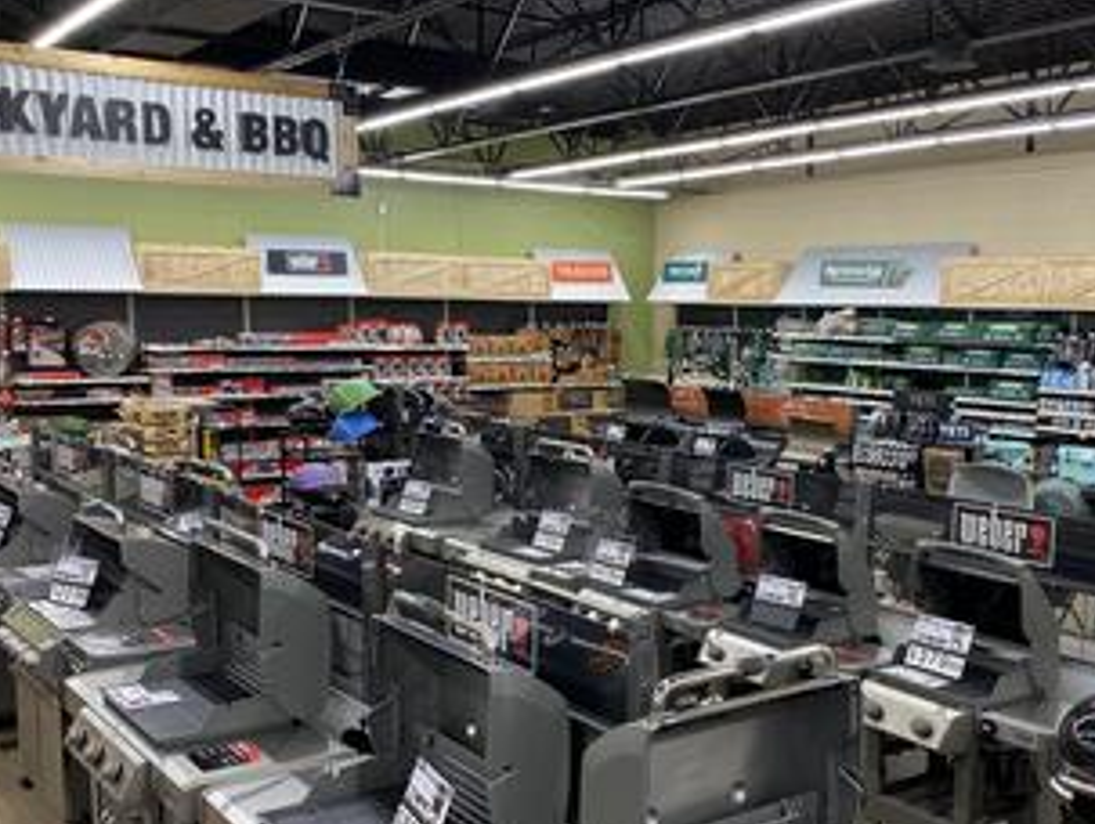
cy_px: 499
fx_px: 1267
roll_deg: -1.5
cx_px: 641
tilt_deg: -8.9
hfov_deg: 46.6
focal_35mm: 40
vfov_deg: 35.9
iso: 64
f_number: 1.8
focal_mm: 4.25
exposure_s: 1/60
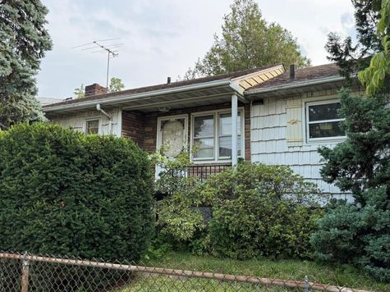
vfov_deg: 46.8
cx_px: 218
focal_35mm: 30
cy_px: 139
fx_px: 338
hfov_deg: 59.8
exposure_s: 1/1727
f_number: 1.78
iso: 100
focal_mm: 6.76
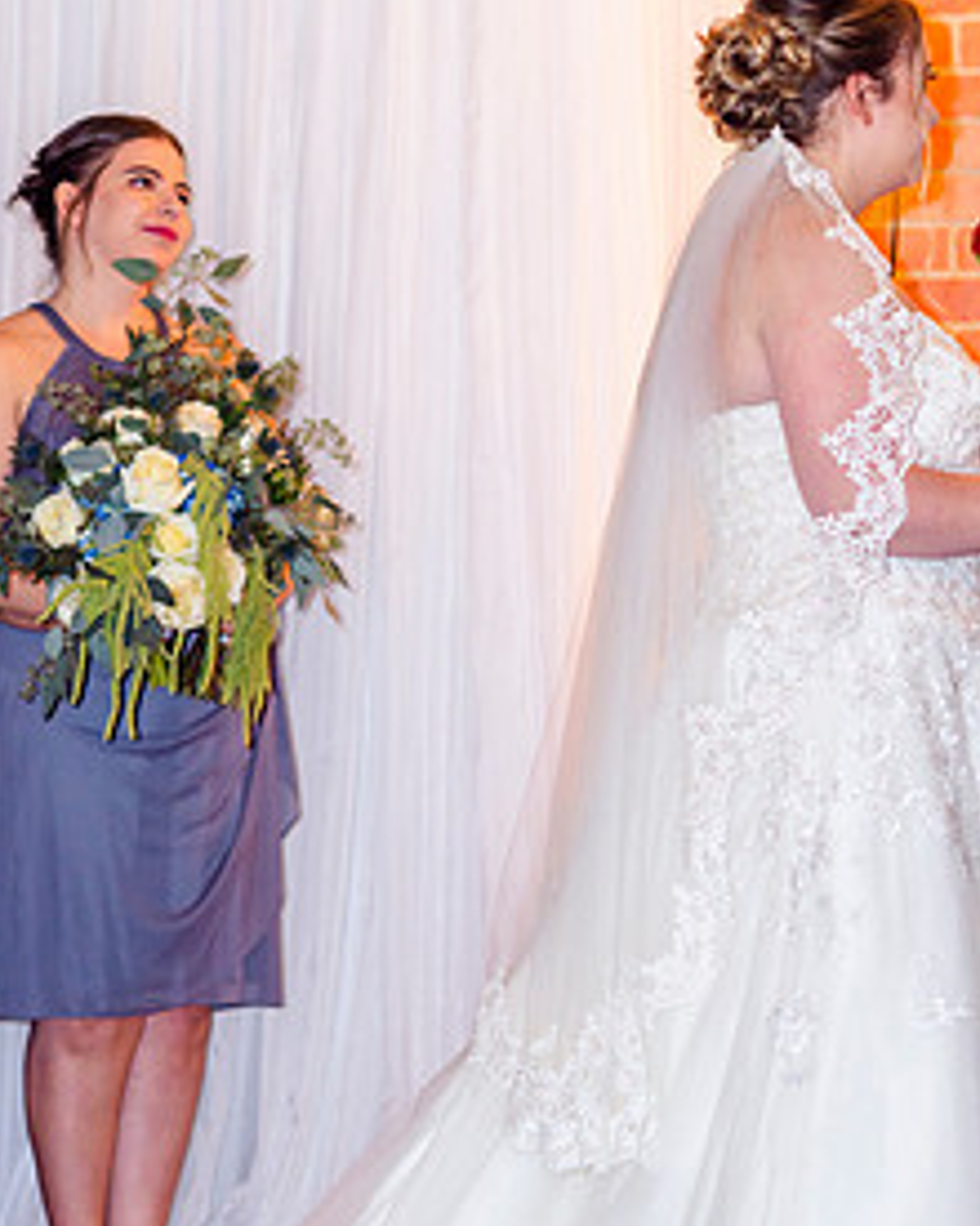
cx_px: 650
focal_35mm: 196
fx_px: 7106
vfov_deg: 9.9
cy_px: 566
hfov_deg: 7.9
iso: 320
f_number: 2.5
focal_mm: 85
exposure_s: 1/160
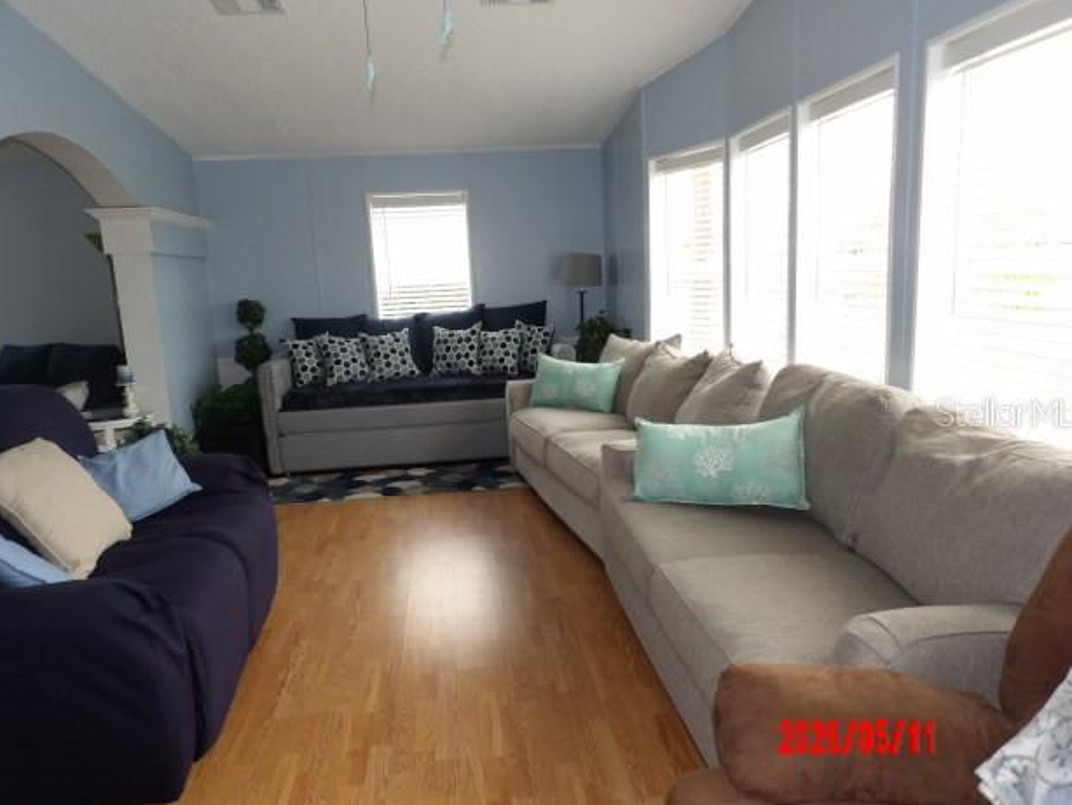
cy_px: 412
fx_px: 775
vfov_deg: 54.9
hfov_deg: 69.4
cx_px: 541
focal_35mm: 25
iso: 200
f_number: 3.2
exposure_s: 1/168
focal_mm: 4.3
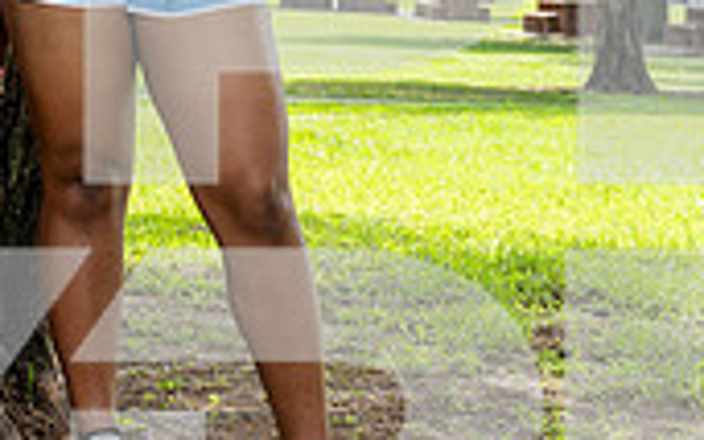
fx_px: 2725
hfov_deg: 14.5
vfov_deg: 9.2
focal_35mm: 142
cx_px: 4
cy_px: -31
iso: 250
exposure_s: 1/250
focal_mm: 41
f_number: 6.3
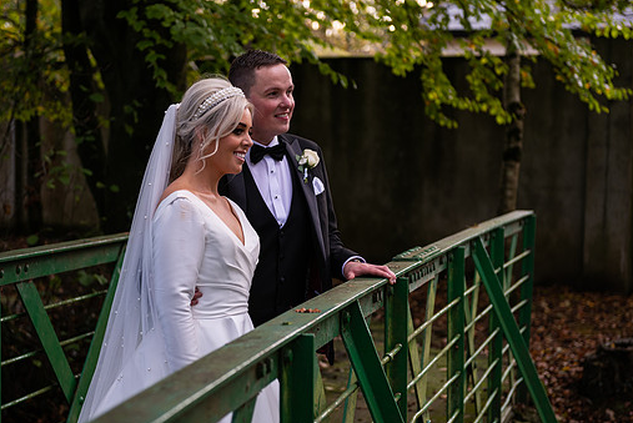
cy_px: 200
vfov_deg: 17.1
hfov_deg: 25.3
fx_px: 1408
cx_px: 277
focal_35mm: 80
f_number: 3.5
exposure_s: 1/160
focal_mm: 70
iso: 160
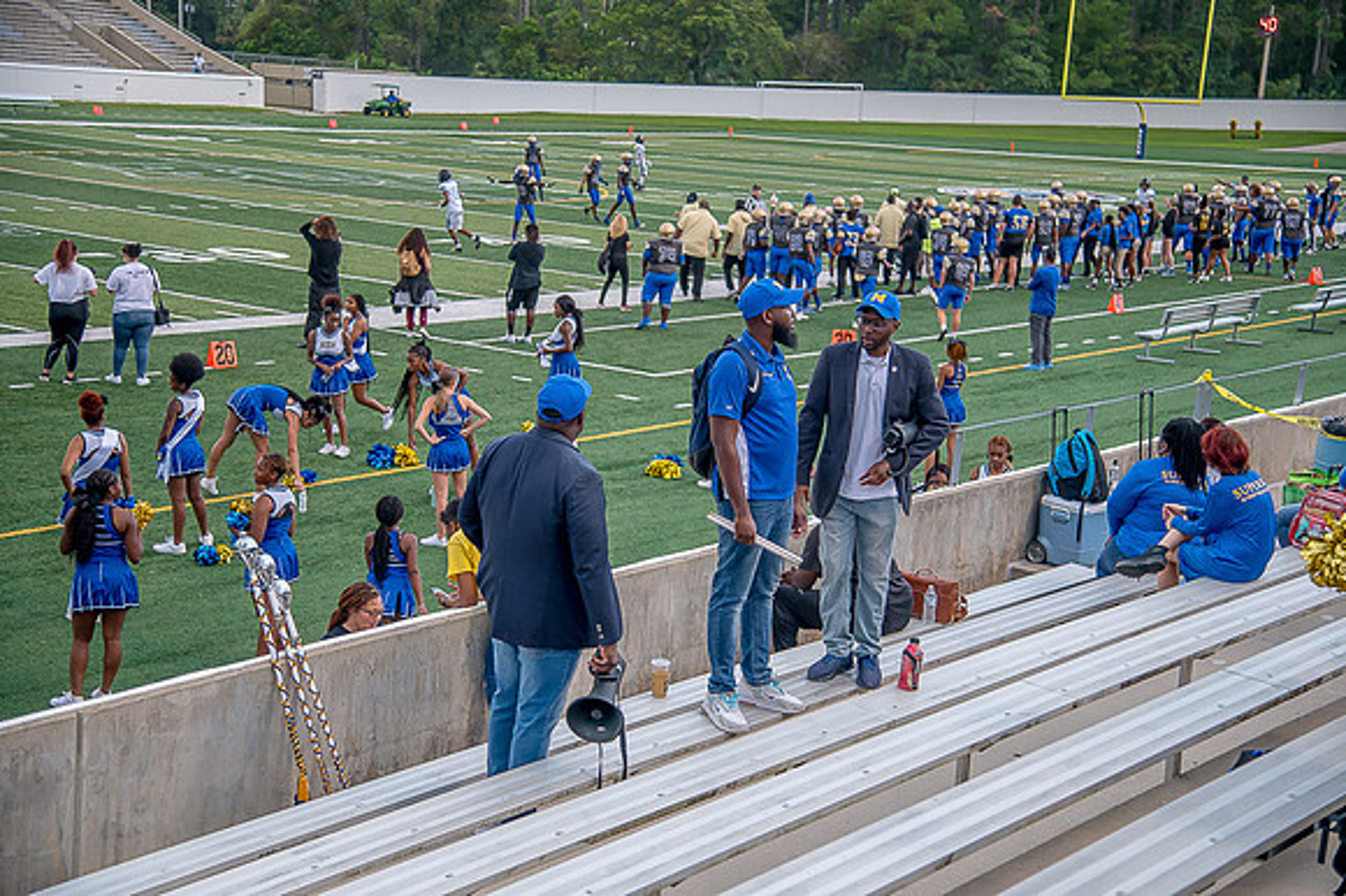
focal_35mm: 58
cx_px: 673
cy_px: 448
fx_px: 2167
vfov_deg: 23.4
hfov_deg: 34.5
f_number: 4
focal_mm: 58
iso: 400
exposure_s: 1/250
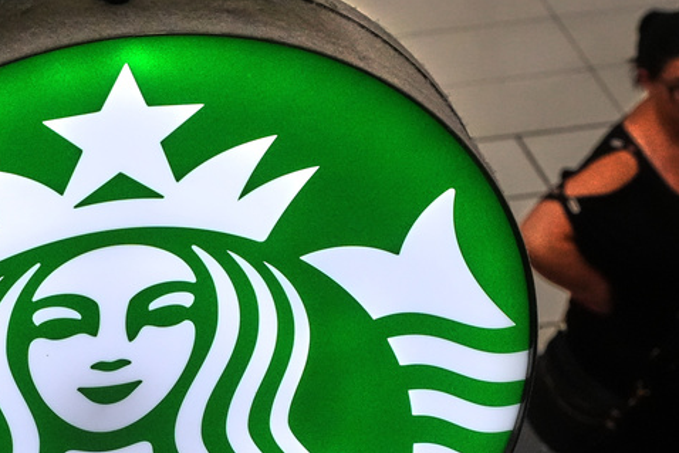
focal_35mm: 229
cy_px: 426
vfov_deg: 6.0
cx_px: 105
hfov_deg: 9.0
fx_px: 4320
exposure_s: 1/250
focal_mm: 107
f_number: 13
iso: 10000
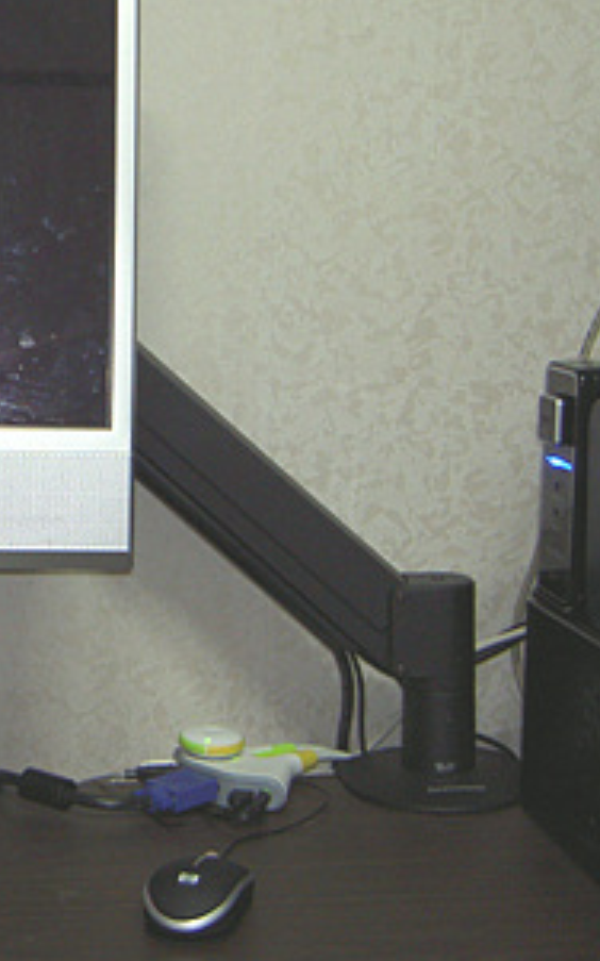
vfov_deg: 31.0
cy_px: 418
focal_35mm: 66
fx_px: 1728
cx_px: 13
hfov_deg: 19.2
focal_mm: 8
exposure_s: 1/60
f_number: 2.8
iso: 200
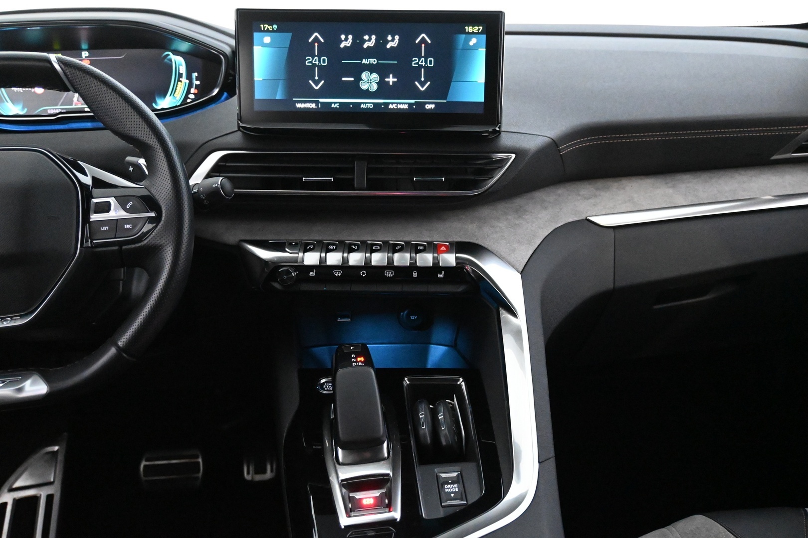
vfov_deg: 36.9
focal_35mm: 36
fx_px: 808
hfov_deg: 53.1
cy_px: 269
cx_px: 404
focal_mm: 24
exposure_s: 1/40
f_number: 4.2
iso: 10000
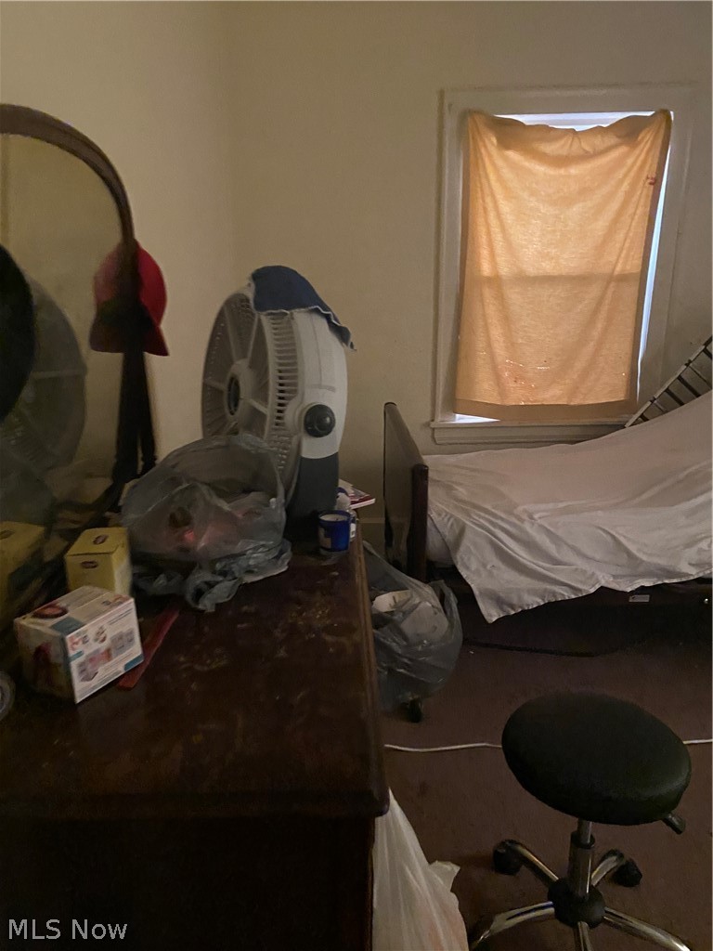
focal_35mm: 26
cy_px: 476
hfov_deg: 53.1
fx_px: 714
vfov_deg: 67.3
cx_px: 356
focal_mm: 4.25
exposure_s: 1/30
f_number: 1.8
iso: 800
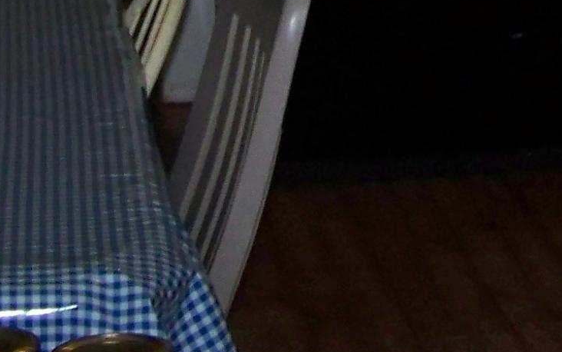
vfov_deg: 7.6
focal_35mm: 165
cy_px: -389
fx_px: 2528
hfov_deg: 12.6
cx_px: 445
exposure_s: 1/30
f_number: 2.8
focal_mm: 6.3
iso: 200
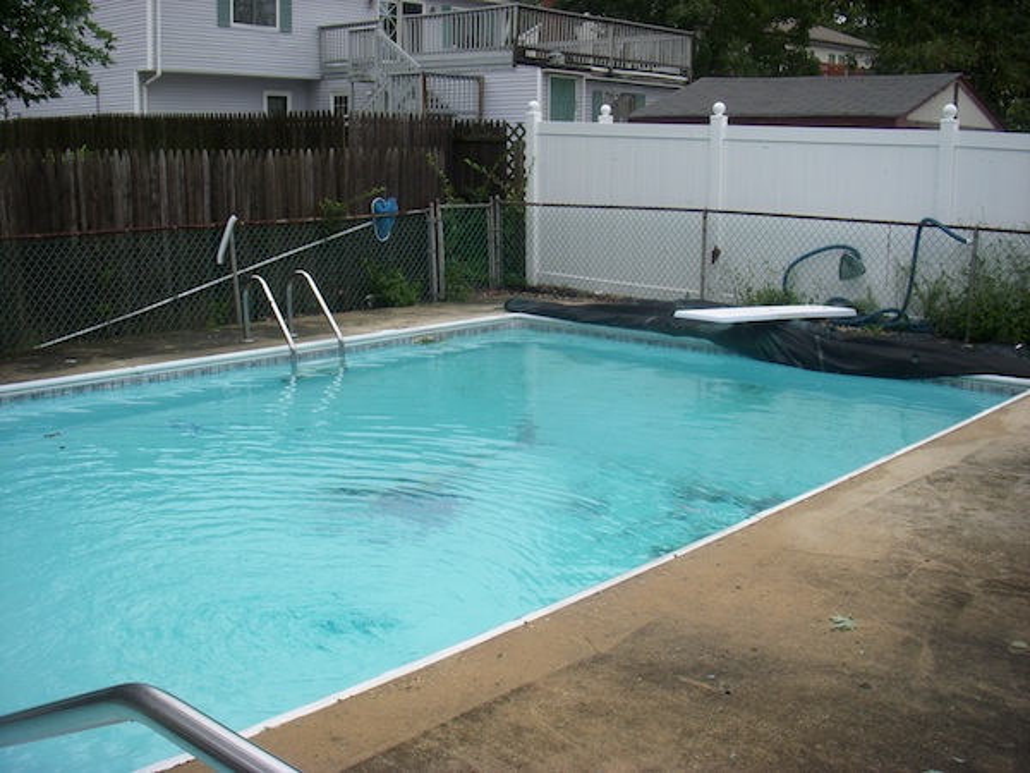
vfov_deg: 37.7
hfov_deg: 49.0
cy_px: 386
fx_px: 1131
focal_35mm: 38
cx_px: 515
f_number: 3.3
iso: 100
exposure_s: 1/640
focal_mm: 6.3
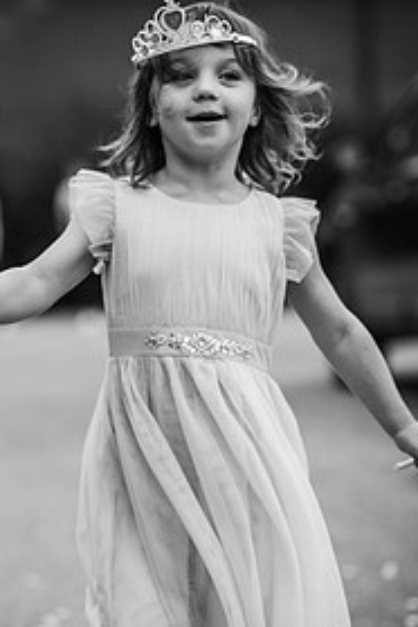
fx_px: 2386
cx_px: 120
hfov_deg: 10.0
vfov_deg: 15.0
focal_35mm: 137
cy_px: 355
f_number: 2.2
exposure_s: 1/320
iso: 100
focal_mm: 85
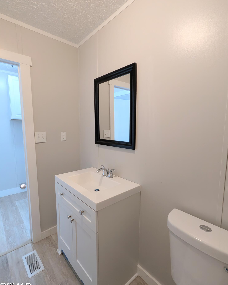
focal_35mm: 17
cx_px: 115
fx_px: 143
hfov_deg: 77.0
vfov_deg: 89.6
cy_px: 146
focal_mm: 2.35
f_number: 2.2
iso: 136
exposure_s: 1/40
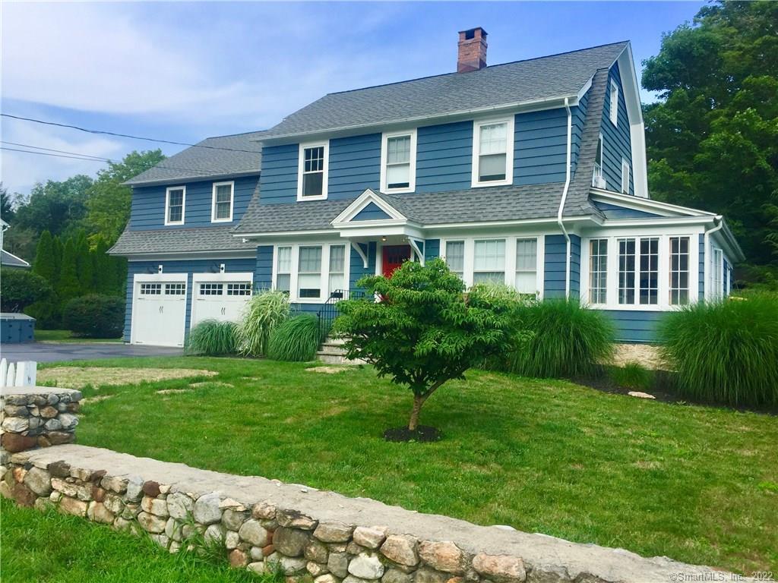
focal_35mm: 29
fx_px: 652
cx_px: 389
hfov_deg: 61.7
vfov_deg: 48.2
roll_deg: -2.6
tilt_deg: +3.0
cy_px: 292
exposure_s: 1/1068
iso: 32
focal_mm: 4.15
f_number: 2.2
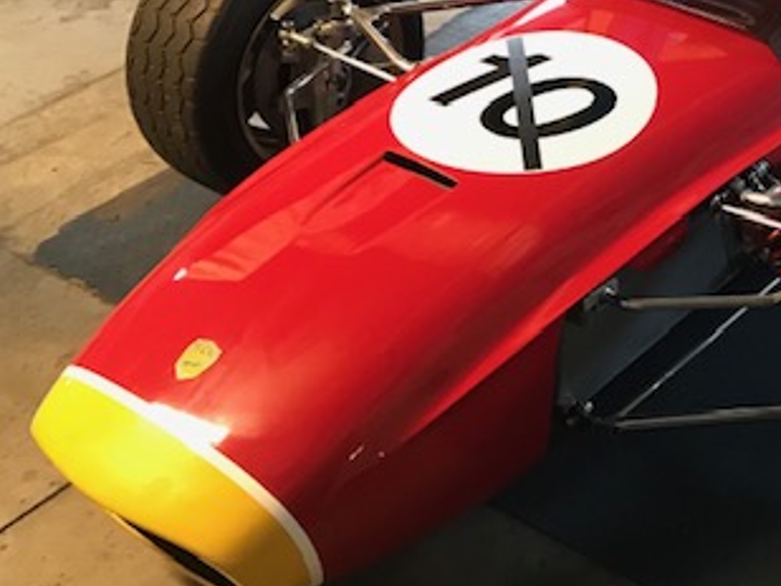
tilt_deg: -30.5
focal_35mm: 58
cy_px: 152
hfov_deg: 31.0
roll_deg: +1.3
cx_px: 768
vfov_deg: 25.0
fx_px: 1309
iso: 100
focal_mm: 3.99
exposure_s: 1/11
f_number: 1.8
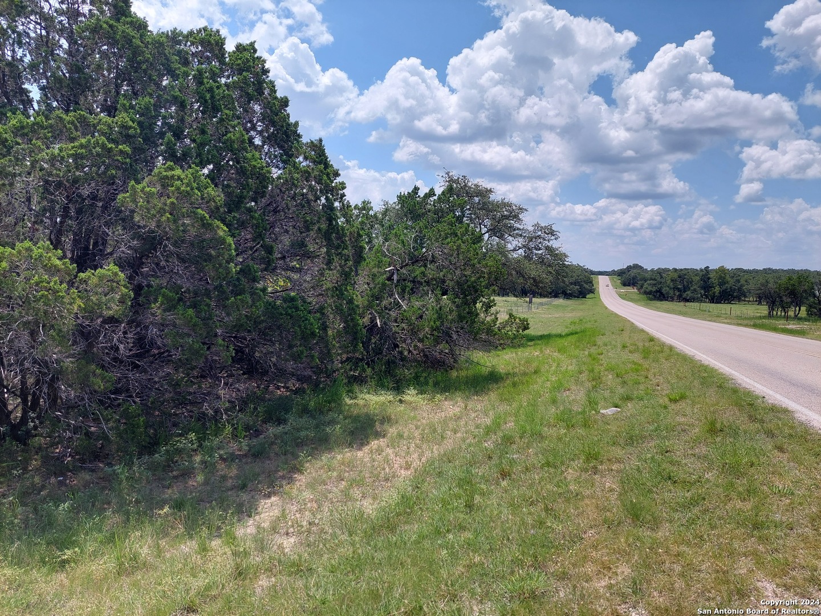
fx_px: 569
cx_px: 410
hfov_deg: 71.6
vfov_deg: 56.8
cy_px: 308
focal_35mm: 24
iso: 40
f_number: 1.8
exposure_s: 1/1644
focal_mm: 5.23
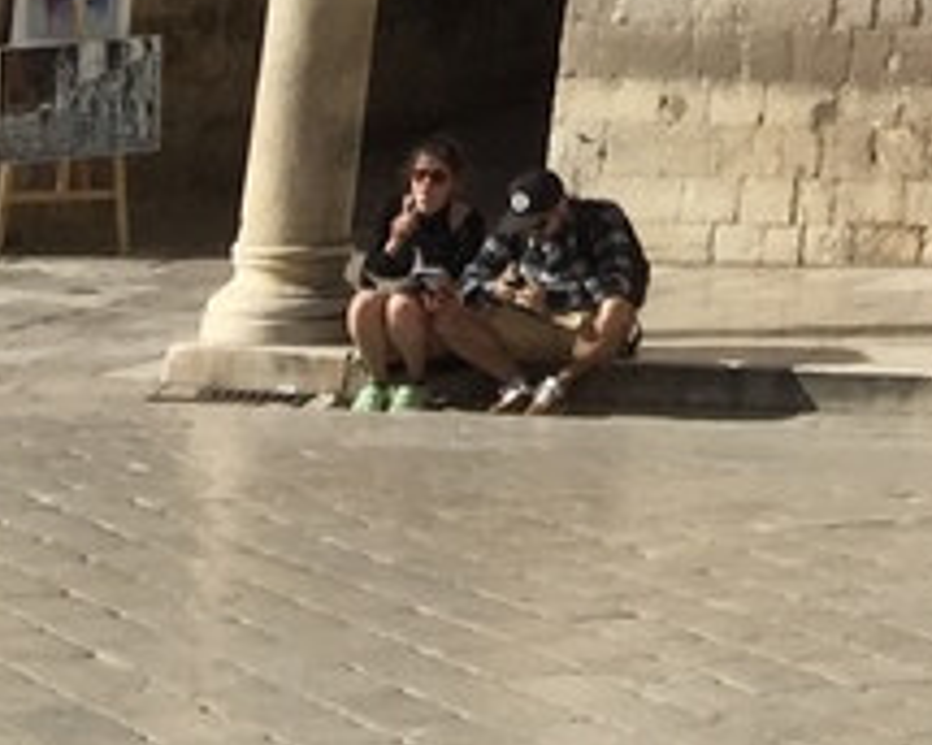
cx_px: 2206
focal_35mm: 158
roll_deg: -2.2
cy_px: -1100
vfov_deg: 8.8
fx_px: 4358
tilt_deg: +13.3
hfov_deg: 10.6
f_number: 2.2
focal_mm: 4.15
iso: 32
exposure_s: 1/2639
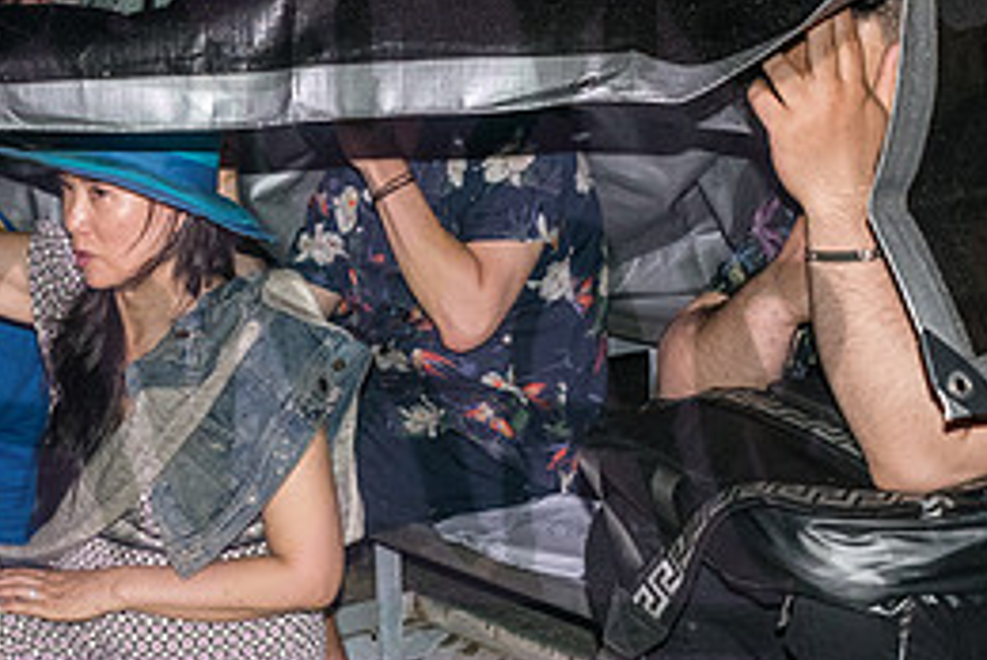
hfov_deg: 25.2
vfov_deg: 17.5
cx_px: 99
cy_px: 389
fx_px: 2141
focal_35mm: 78
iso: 4000
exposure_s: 1/60
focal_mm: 35
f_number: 7.1
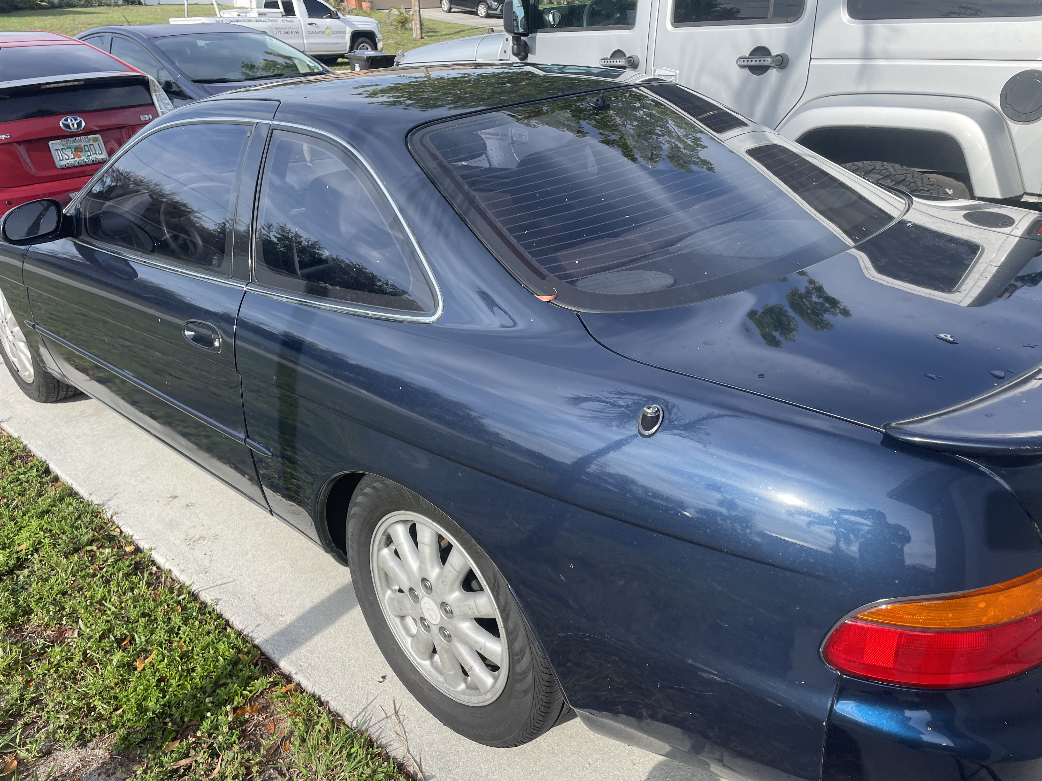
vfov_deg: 53.1
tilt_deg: -28.3
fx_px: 783
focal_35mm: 26
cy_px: 390
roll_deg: +1.9
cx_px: 521
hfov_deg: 67.3
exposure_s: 1/1473
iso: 32
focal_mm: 4.2
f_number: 1.6
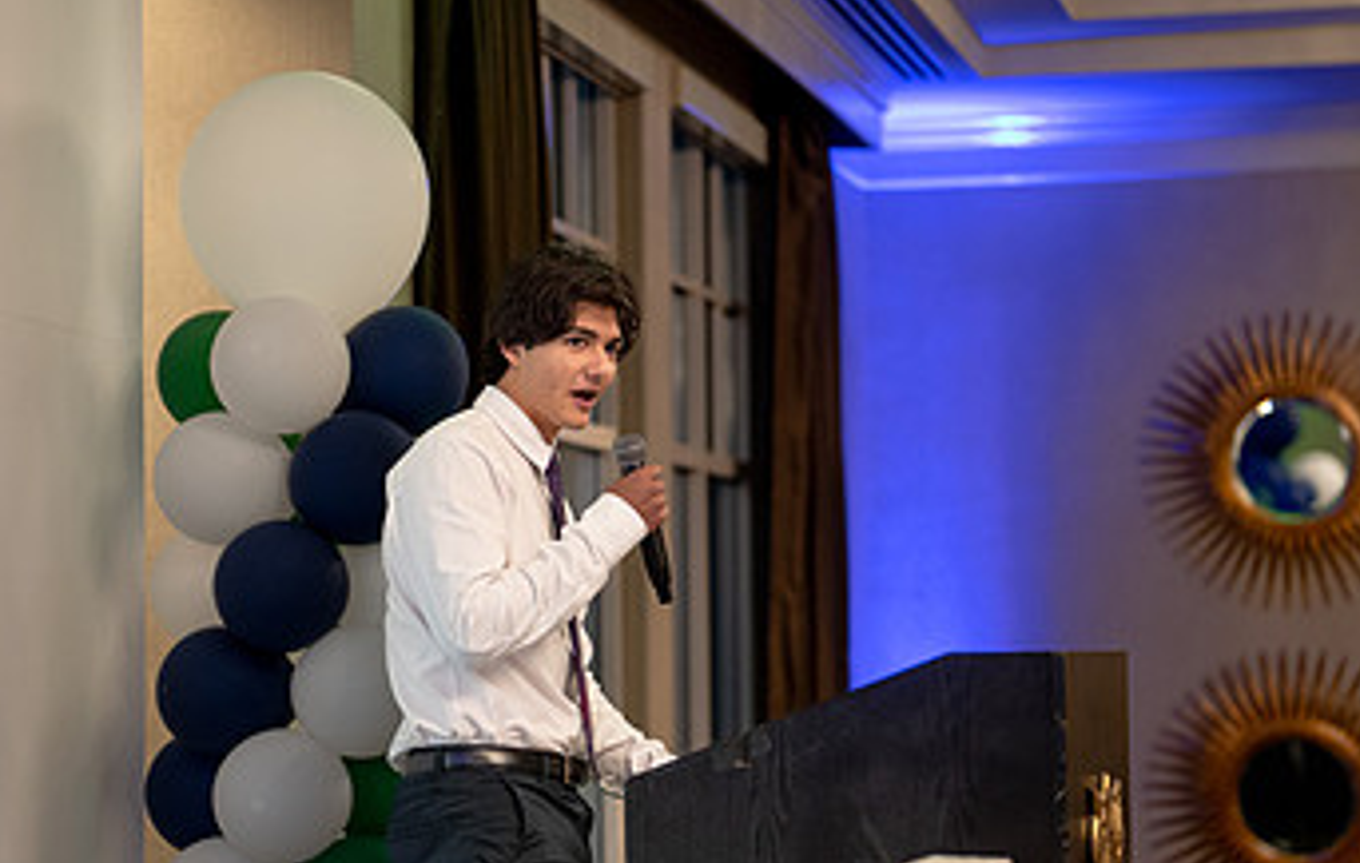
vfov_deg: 13.8
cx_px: 533
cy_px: 501
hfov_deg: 21.5
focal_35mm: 96
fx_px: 3573
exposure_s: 1/400
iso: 1250
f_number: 1.2
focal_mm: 50
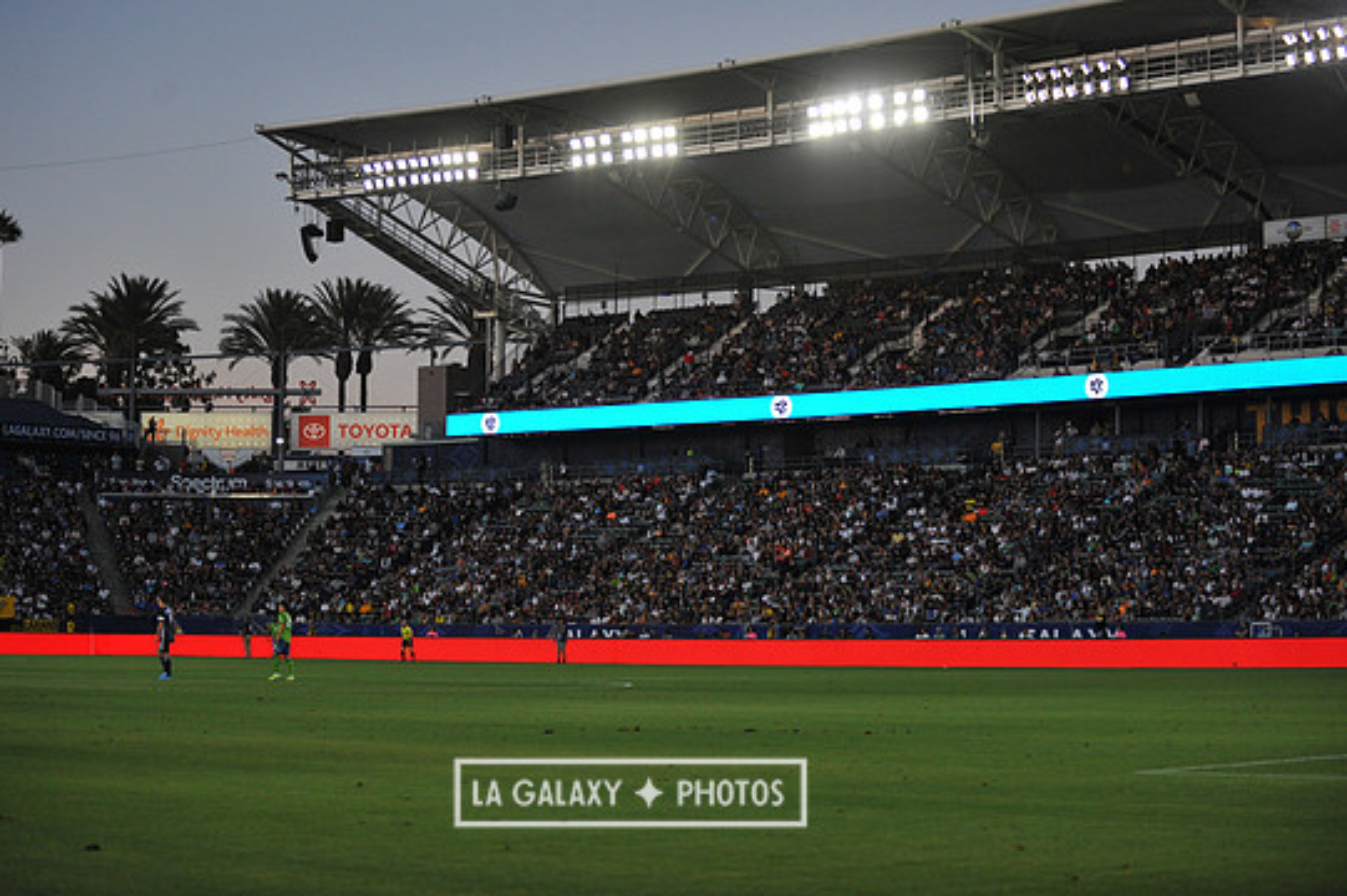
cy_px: 418
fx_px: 2804
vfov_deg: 18.2
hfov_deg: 27.0
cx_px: 630
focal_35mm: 75
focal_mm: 70
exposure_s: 1/3200
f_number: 2.8
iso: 1600
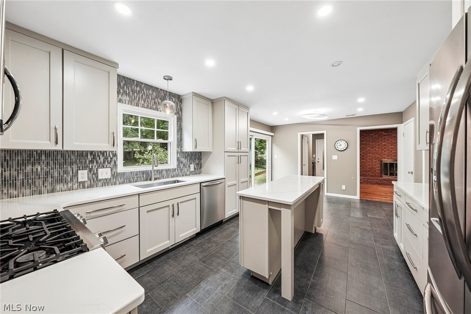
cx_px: 236
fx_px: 157
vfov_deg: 89.9
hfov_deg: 112.6
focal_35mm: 12
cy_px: 157
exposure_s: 1/25
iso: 400
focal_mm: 12
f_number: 8
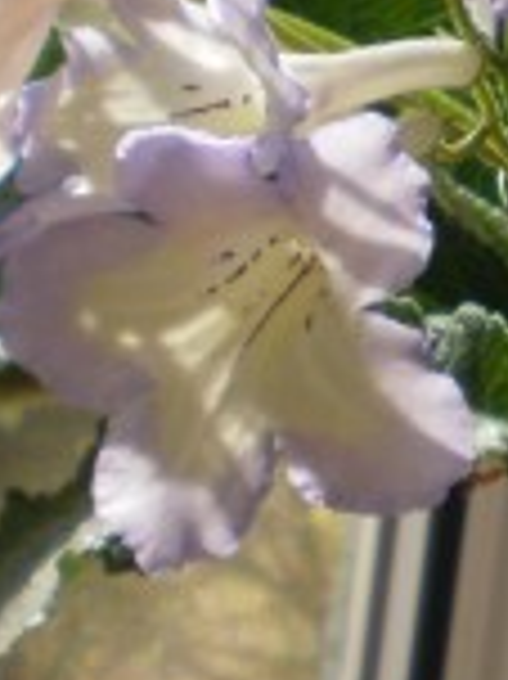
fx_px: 3155
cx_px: 742
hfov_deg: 9.0
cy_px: 90
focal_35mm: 161
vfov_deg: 12.2
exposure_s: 1/250
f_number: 3.1
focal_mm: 6.3
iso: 100
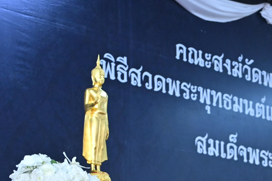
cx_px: 388
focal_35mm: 138
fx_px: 1042
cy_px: 289
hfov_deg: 14.1
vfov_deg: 9.6
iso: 640
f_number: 4
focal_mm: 42
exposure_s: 1/200
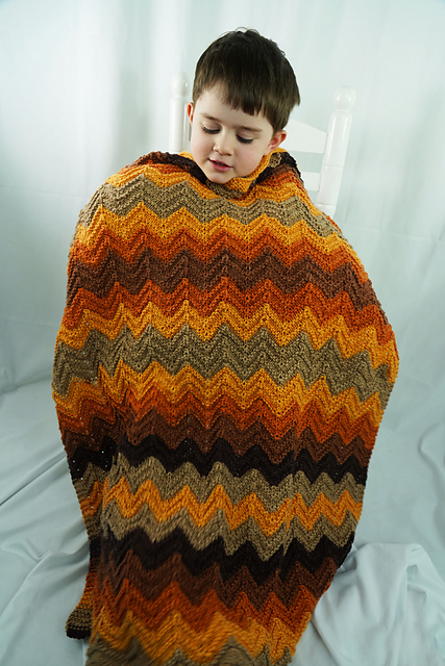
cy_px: 333
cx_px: 222
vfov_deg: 73.7
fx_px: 445
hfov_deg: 53.2
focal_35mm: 24
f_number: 5
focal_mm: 24
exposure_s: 1/40
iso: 100
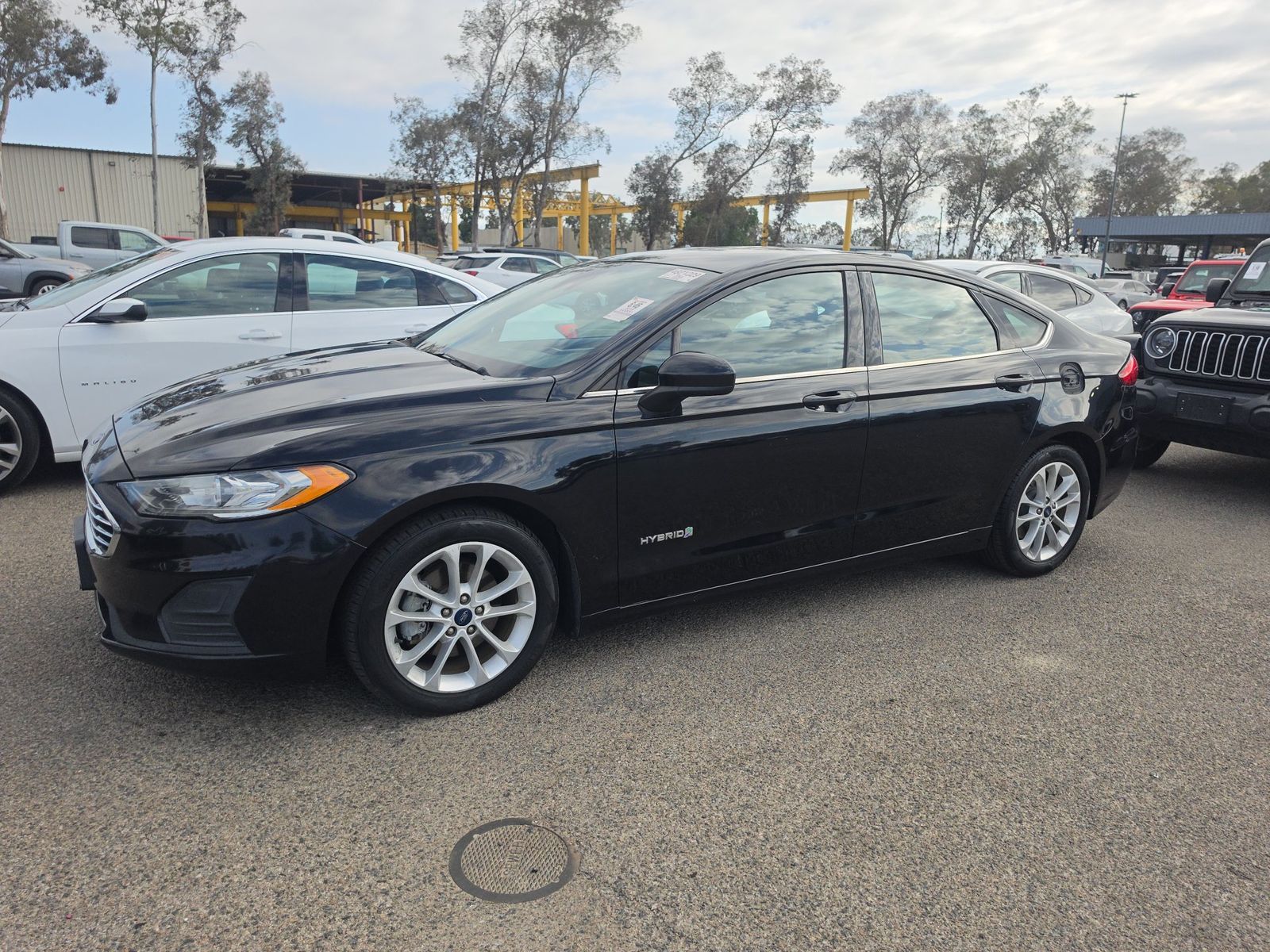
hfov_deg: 73.9
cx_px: 635
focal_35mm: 23
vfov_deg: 58.9
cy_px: 476
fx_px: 844
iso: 64
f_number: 1.4
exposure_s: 1/5015
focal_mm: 6.5
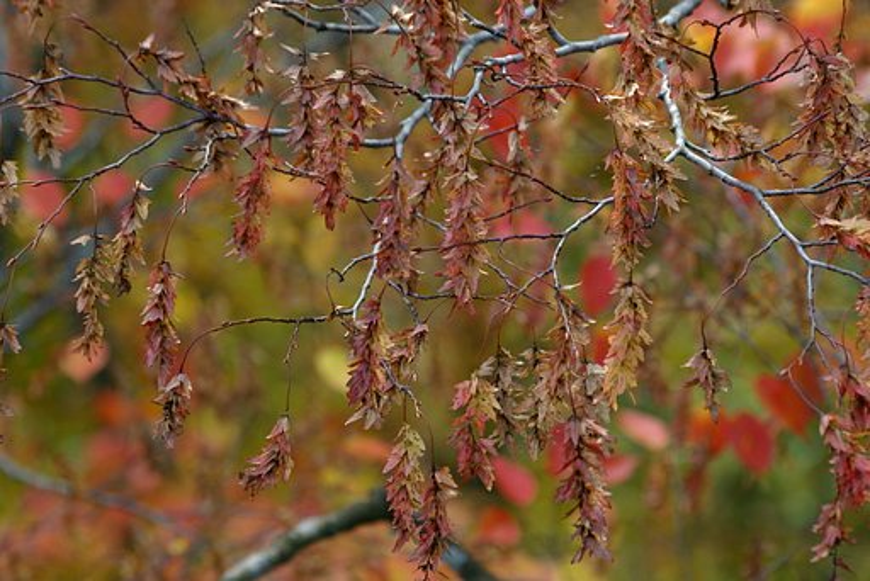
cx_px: 435
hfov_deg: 10.3
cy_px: 290
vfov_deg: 6.9
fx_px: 4824
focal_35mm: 200
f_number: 7.1
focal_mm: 133
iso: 400
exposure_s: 1/250
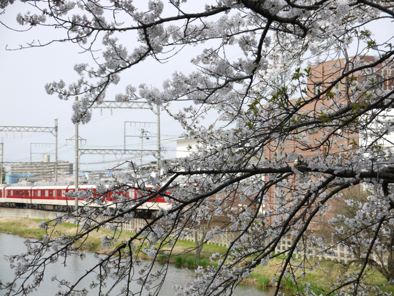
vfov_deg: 17.6
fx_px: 956
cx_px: 197
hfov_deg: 23.3
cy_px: 148
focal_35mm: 84
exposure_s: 1/200
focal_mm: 42
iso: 100
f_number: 6.3
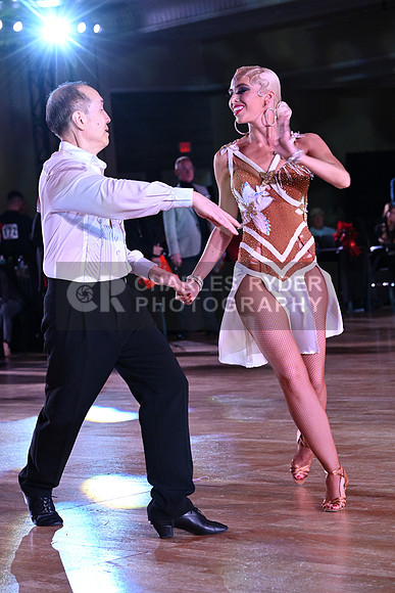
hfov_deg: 13.0
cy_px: 296
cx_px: 198
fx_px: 1727
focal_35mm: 105
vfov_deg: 19.5
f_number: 6.3
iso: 5000
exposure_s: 1/320
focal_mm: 105
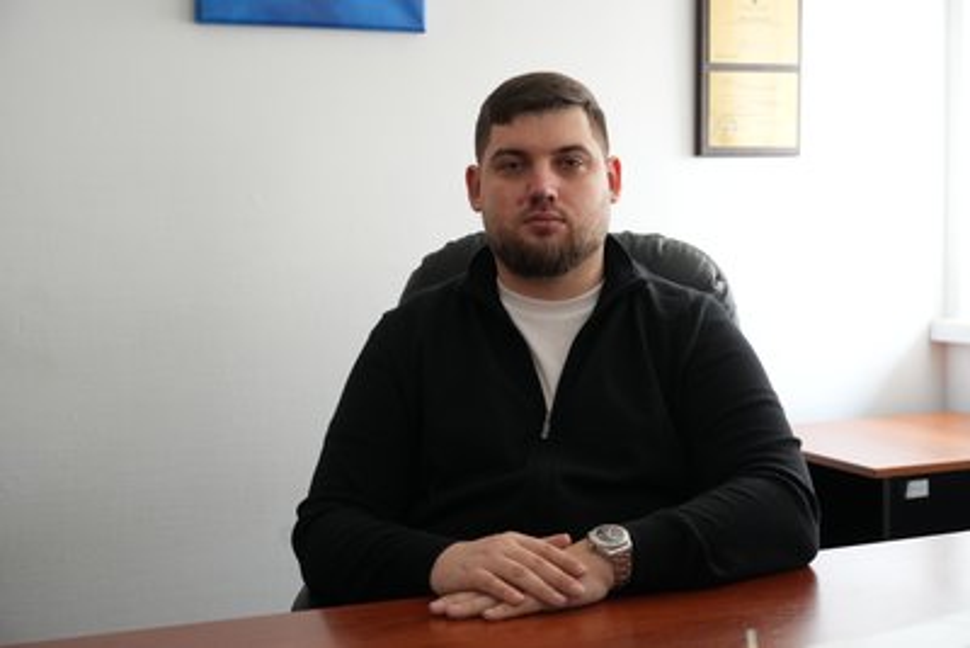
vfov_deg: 24.2
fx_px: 1509
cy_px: 324
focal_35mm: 56
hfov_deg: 35.6
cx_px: 485
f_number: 4
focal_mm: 56
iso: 3200
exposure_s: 1/160
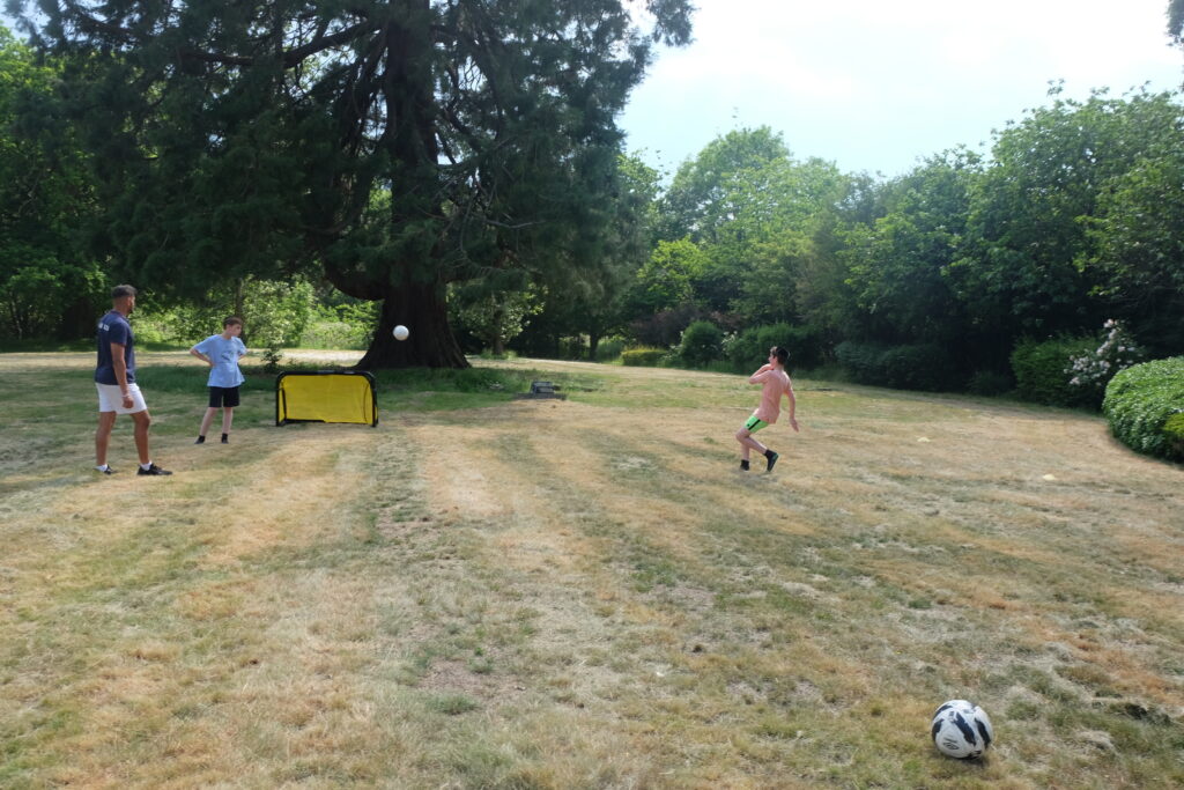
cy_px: 395
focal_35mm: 30
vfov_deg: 43.6
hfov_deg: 61.9
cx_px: 592
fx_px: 987
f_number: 6.4
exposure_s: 1/350
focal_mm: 20.1
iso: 400
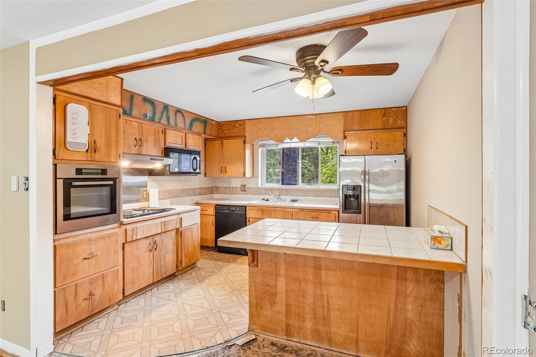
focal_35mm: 16
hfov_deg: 95.0
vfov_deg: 72.0
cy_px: 178
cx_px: 268
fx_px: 246
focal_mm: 11
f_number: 8
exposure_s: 1/10
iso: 500
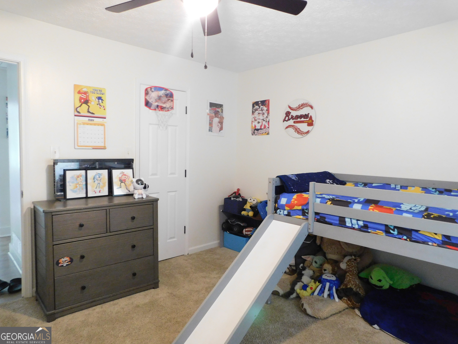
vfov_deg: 58.9
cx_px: 229
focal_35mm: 23
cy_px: 172
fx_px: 304
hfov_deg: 73.9
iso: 450
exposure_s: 1/8
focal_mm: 4
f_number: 3
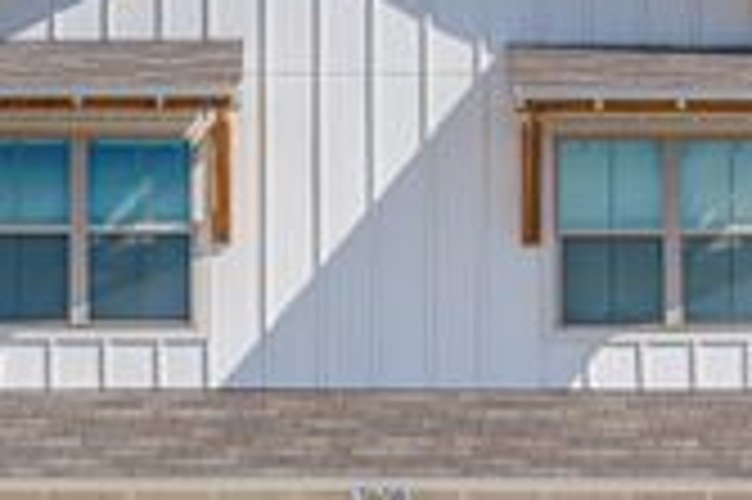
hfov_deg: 12.2
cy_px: 475
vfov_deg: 8.1
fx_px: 3506
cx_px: 396
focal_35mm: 168
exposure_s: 1/8000
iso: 800
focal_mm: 56
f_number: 4
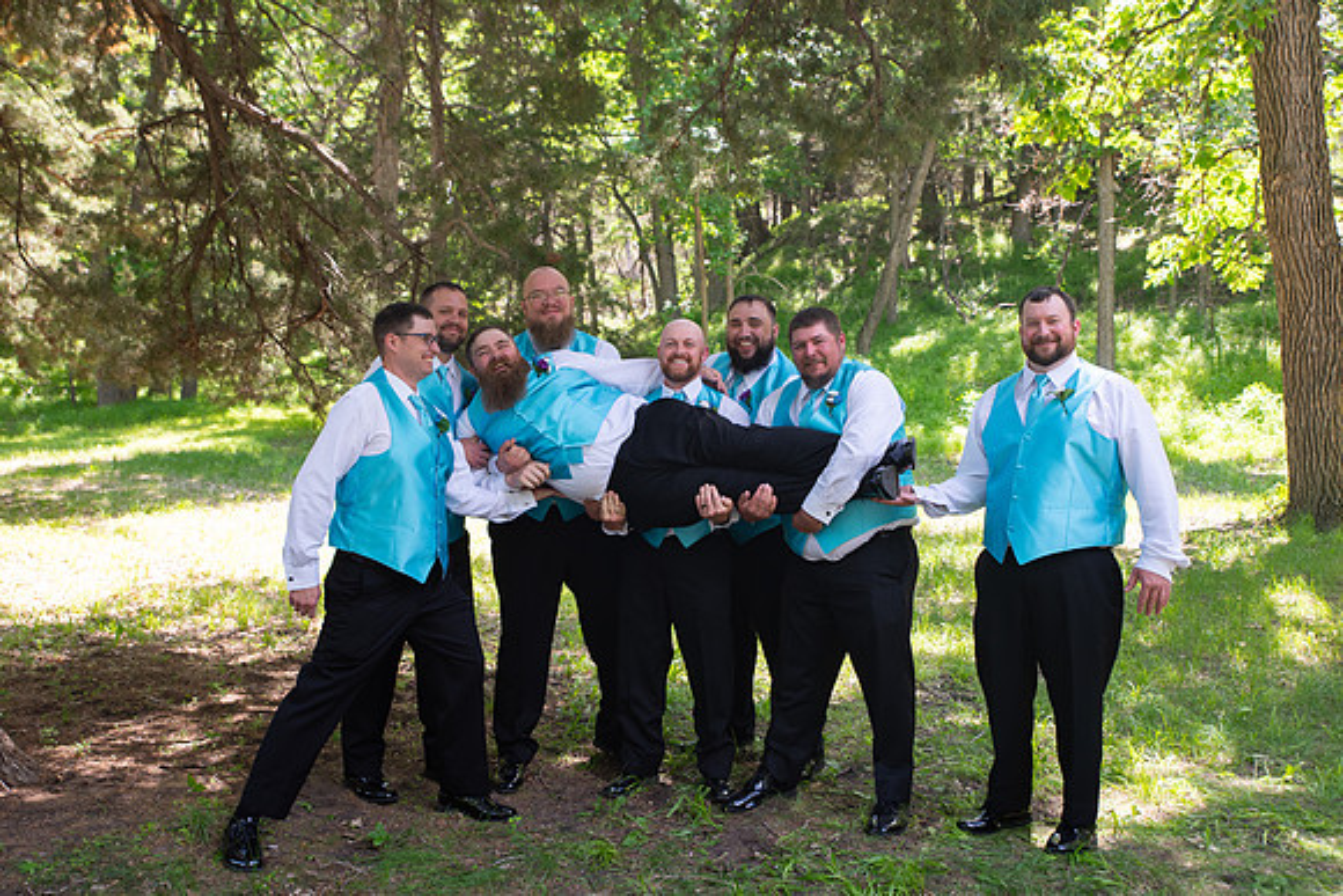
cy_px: 448
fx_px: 1343
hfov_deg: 53.1
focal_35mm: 36
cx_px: 672
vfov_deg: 36.9
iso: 250
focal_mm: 36
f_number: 5
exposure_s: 1/125
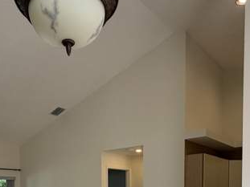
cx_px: 100
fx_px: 260
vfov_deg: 34.6
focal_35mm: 36
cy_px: 202
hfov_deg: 51.0
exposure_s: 1/120
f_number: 2.2
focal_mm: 2.22
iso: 80
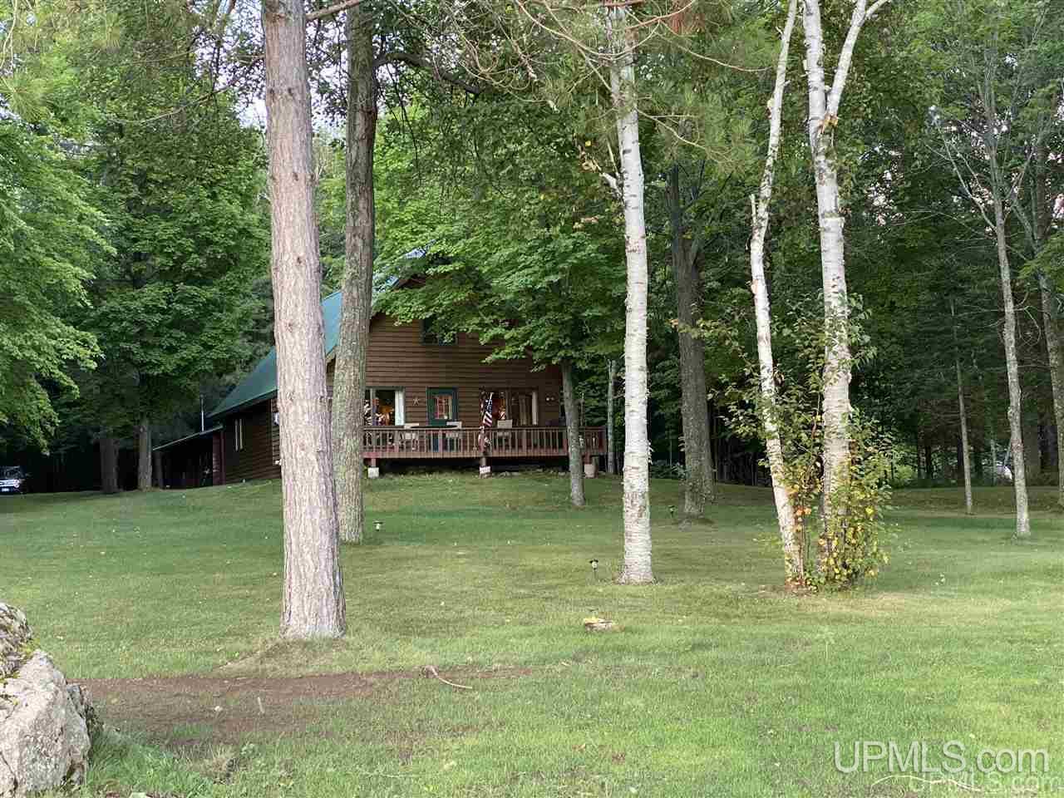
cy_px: 399
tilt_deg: +5.4
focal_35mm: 52
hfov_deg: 36.8
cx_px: 532
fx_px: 1598
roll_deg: +2.1
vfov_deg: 28.0
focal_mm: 6
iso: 250
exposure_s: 1/60
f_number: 2
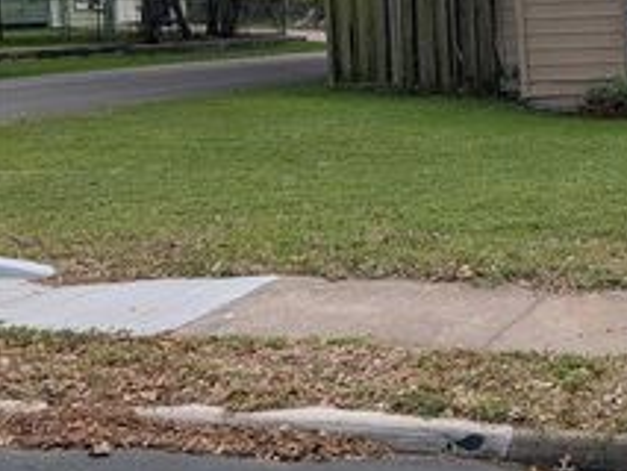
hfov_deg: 24.3
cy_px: 84
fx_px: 1214
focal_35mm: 67
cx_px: 868
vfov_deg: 21.6
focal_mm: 6.9
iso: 20
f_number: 1.68
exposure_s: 1/1195
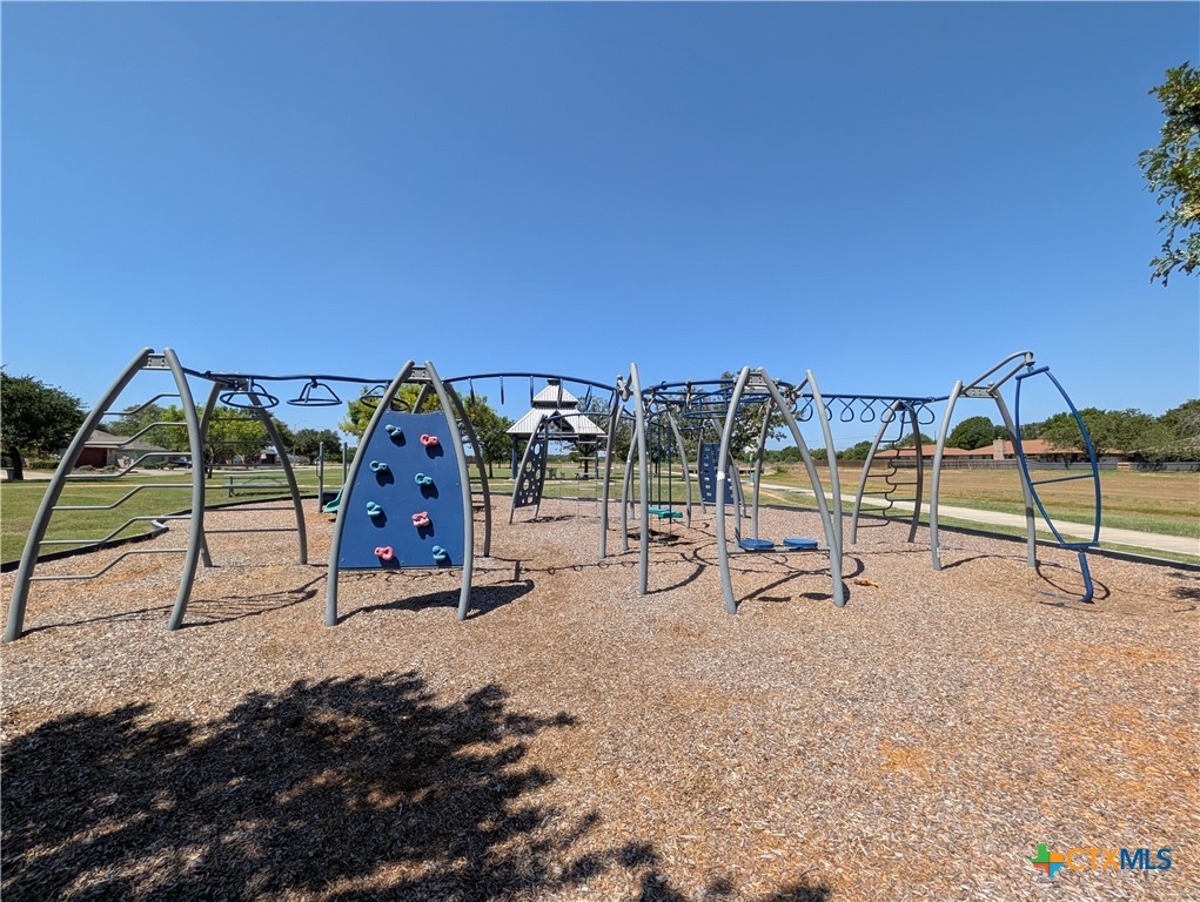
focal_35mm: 12
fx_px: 416
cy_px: 451
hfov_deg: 110.5
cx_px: 600
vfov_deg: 94.6
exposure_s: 1/2545
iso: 51
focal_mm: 2.02
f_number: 1.7
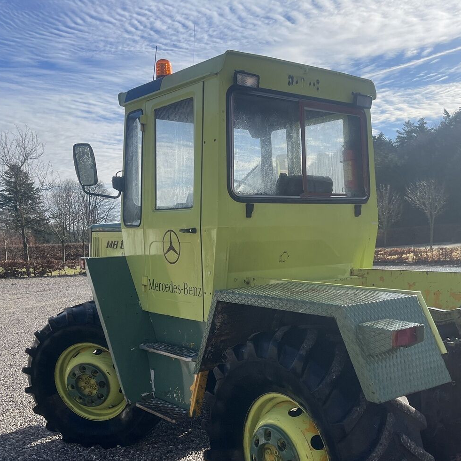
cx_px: 282
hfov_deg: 41.6
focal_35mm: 40
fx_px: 603
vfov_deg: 41.6
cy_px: 285
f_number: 1.6
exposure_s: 1/2899
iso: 50
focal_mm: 5.1
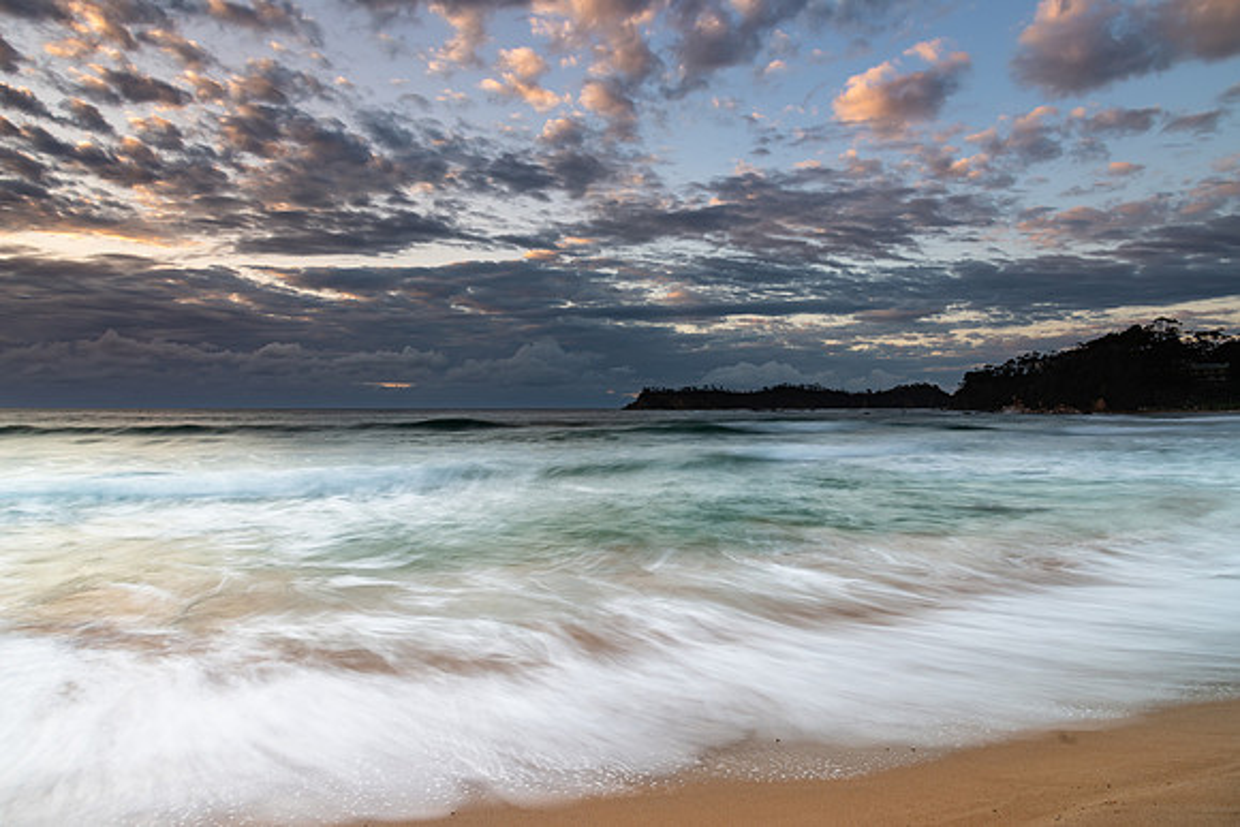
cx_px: 620
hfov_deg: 73.2
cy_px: 414
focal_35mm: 24
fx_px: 835
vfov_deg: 52.7
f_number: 10
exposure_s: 1.6
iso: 100
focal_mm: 24
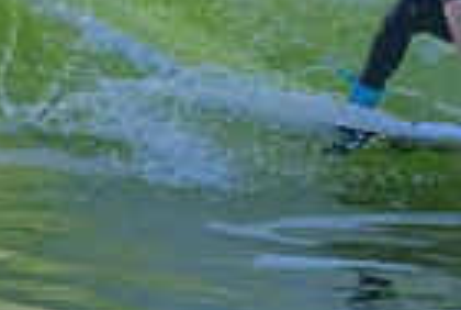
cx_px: 819
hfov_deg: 0.6
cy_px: -83
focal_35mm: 3728
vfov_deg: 0.4
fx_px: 47841
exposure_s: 1/2000
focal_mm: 800
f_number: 11
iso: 1600
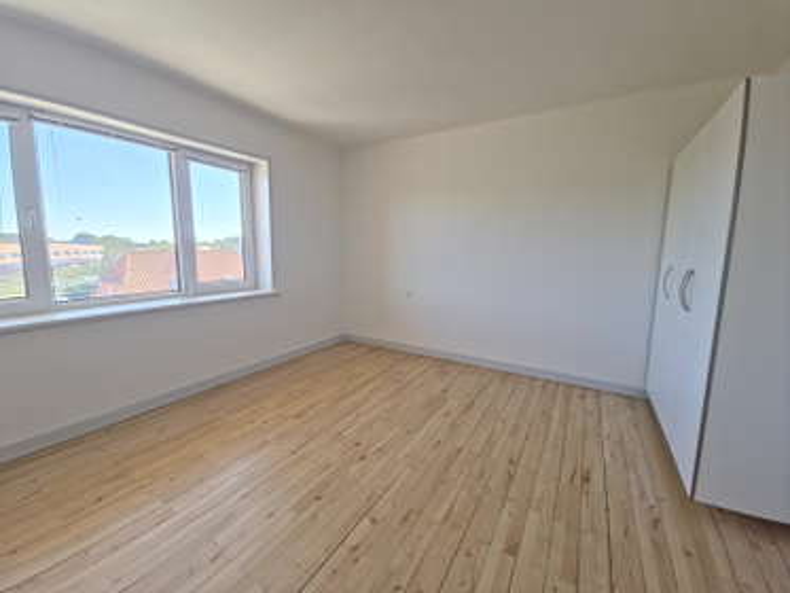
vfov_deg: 89.9
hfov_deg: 106.2
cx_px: 395
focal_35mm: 13
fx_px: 297
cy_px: 296
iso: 64
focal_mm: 2.2
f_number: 2.2
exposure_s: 1/100
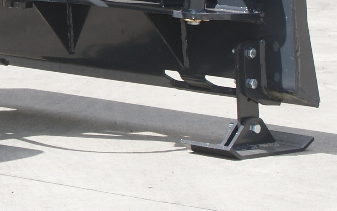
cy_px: -106
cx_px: -248
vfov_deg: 4.9
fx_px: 2452
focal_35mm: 267
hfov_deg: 7.6
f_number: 6.3
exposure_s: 1/160
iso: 100
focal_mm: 45
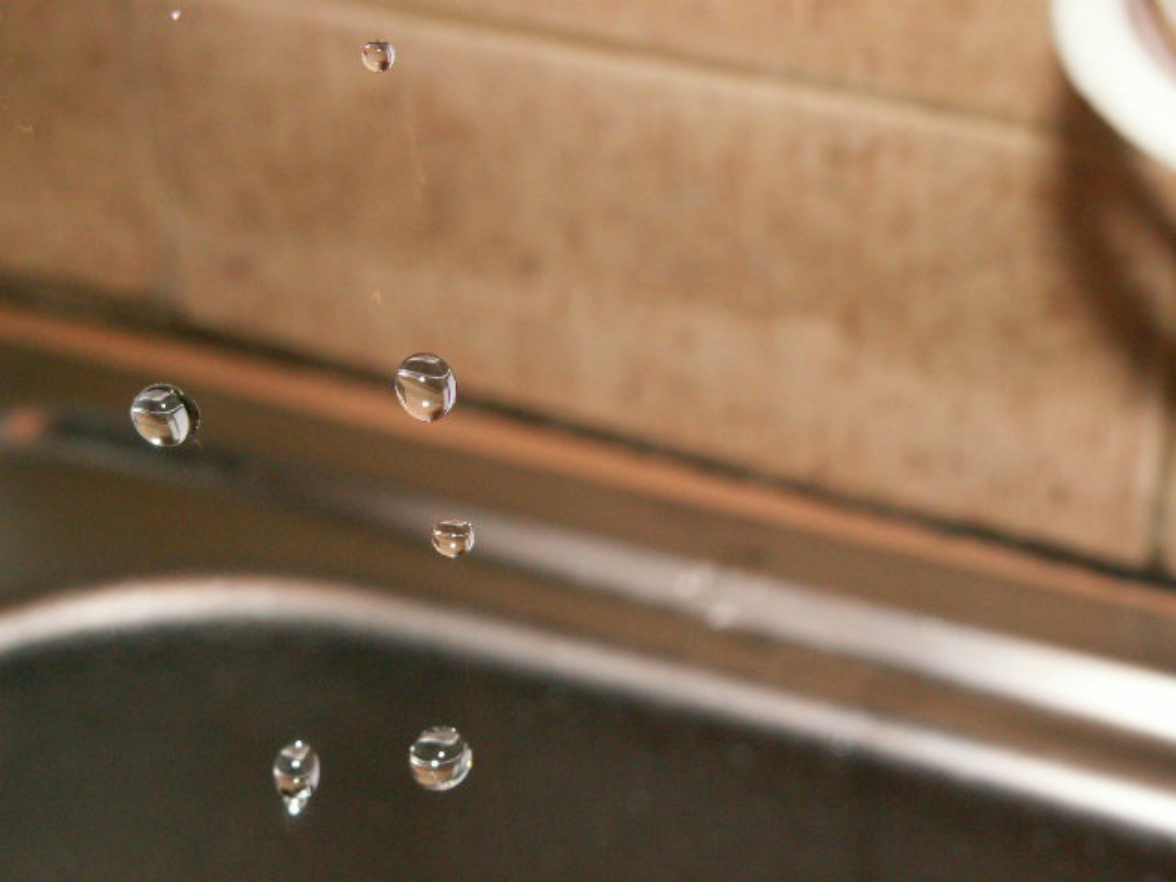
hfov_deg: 31.2
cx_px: 588
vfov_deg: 23.7
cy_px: 441
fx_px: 2106
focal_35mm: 62
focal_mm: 10.28
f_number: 4.5
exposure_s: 1/40
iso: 160
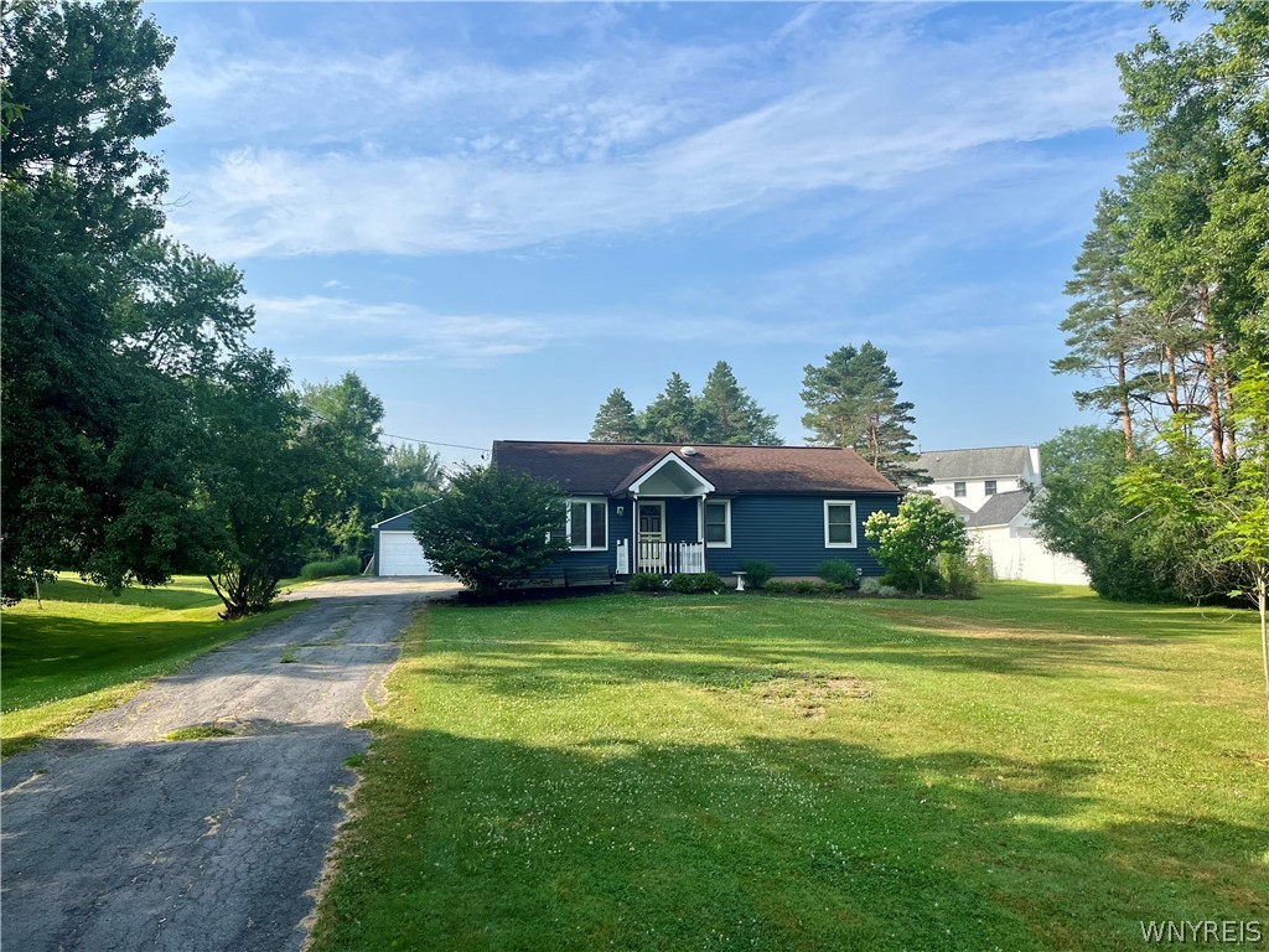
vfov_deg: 53.1
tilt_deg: +4.9
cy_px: 476
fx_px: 953
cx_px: 634
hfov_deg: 67.3
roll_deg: +1.0
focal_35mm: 26
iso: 50
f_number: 1.6
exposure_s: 1/2899
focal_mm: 5.1
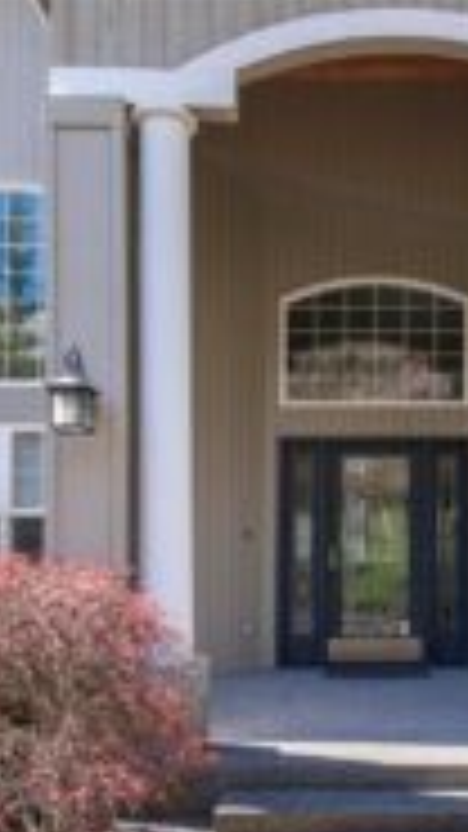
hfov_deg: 32.9
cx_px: 418
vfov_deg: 55.9
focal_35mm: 34
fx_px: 750
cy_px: 596
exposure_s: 1/30
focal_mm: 10
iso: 125
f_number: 8
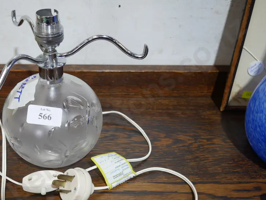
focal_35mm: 42
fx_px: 323
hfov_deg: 44.3
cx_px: 94
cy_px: 136
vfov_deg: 34.0
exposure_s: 1/60
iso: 320
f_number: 3.6
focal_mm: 15
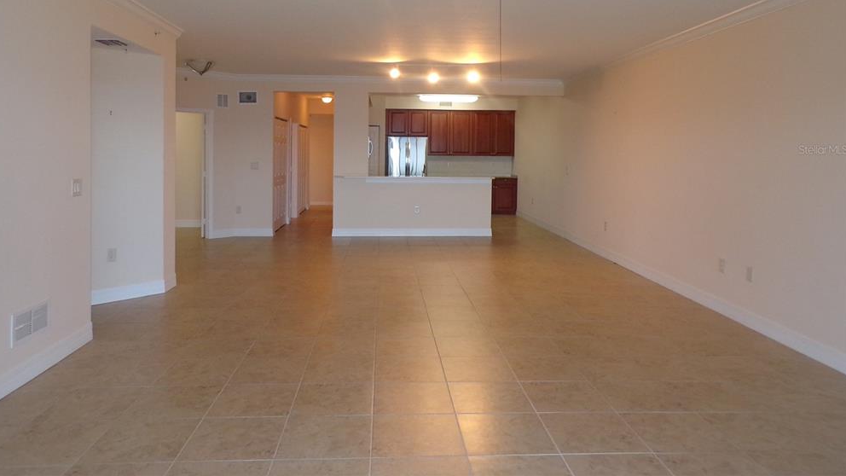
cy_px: 149
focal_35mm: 27
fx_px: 606
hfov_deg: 69.9
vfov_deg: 42.2
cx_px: 414
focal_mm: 4.3
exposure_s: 1/34
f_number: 3
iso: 200
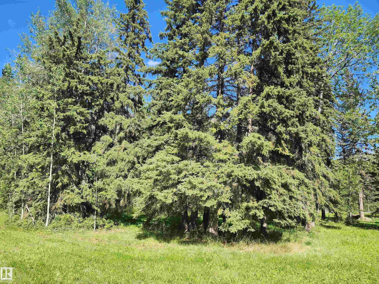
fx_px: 252
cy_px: 142
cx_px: 190
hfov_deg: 73.9
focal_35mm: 23
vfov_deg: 58.9
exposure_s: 1/476
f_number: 1.8
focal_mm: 6.4
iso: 12
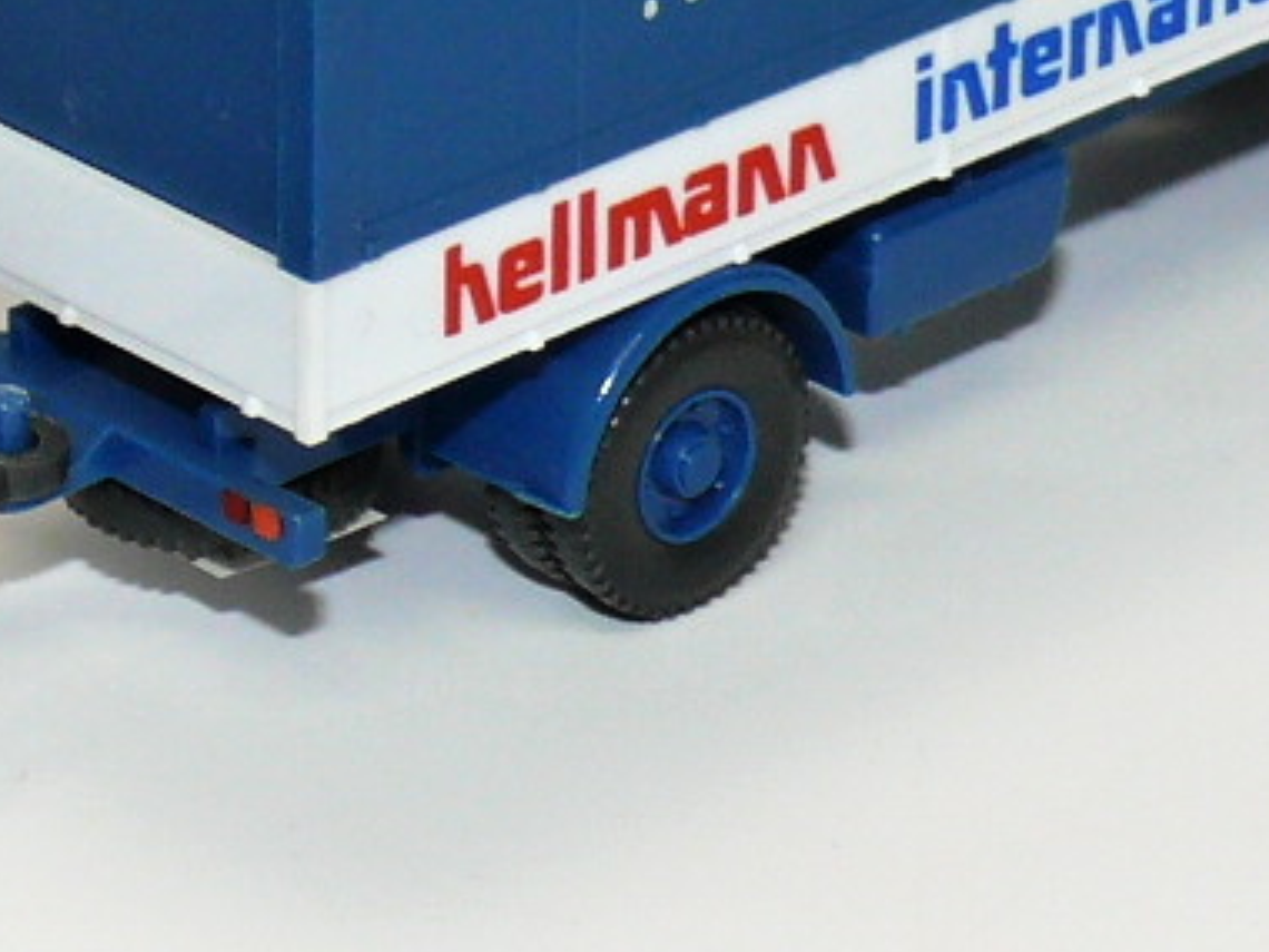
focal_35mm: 240
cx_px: -130
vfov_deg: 6.2
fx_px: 8798
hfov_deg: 8.2
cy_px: 257
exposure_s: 1/30
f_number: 4
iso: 100
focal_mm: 10
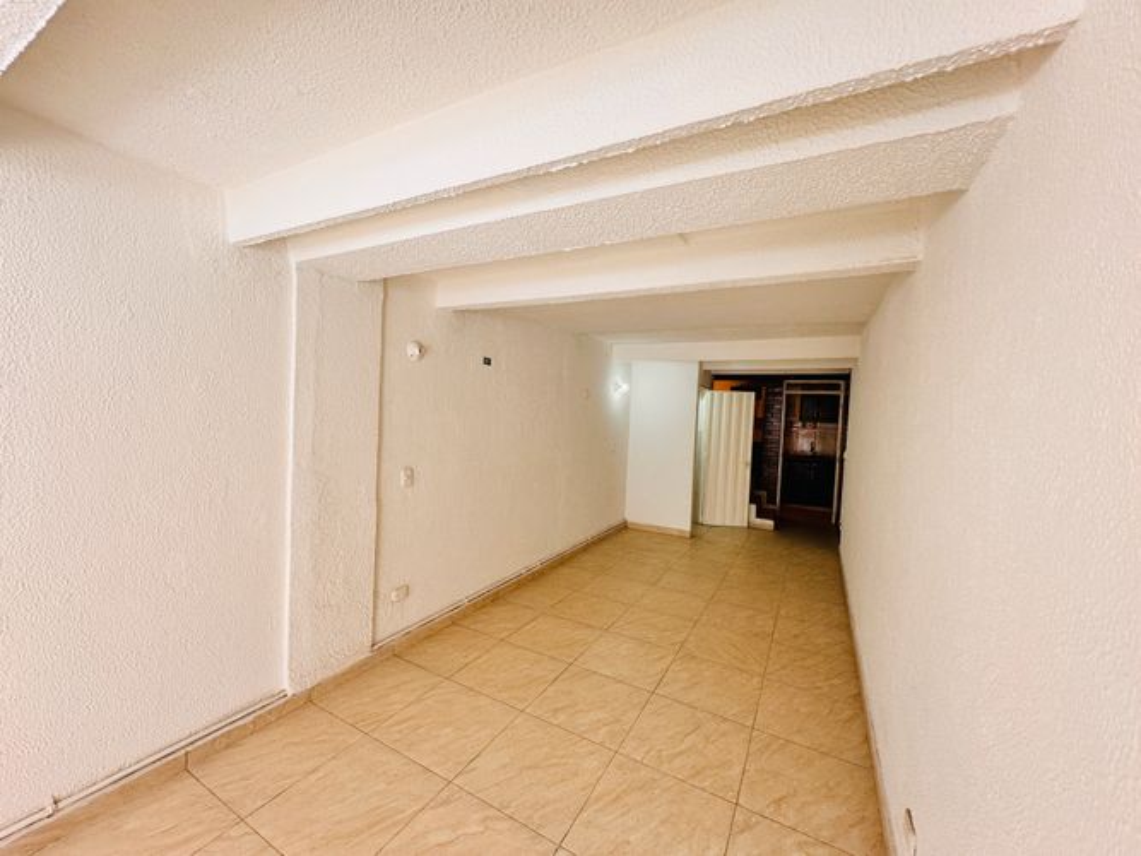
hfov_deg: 102.1
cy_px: 428
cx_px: 570
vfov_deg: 85.7
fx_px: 461
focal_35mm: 14
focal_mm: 2.22
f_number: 2.2
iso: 100
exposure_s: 1/99
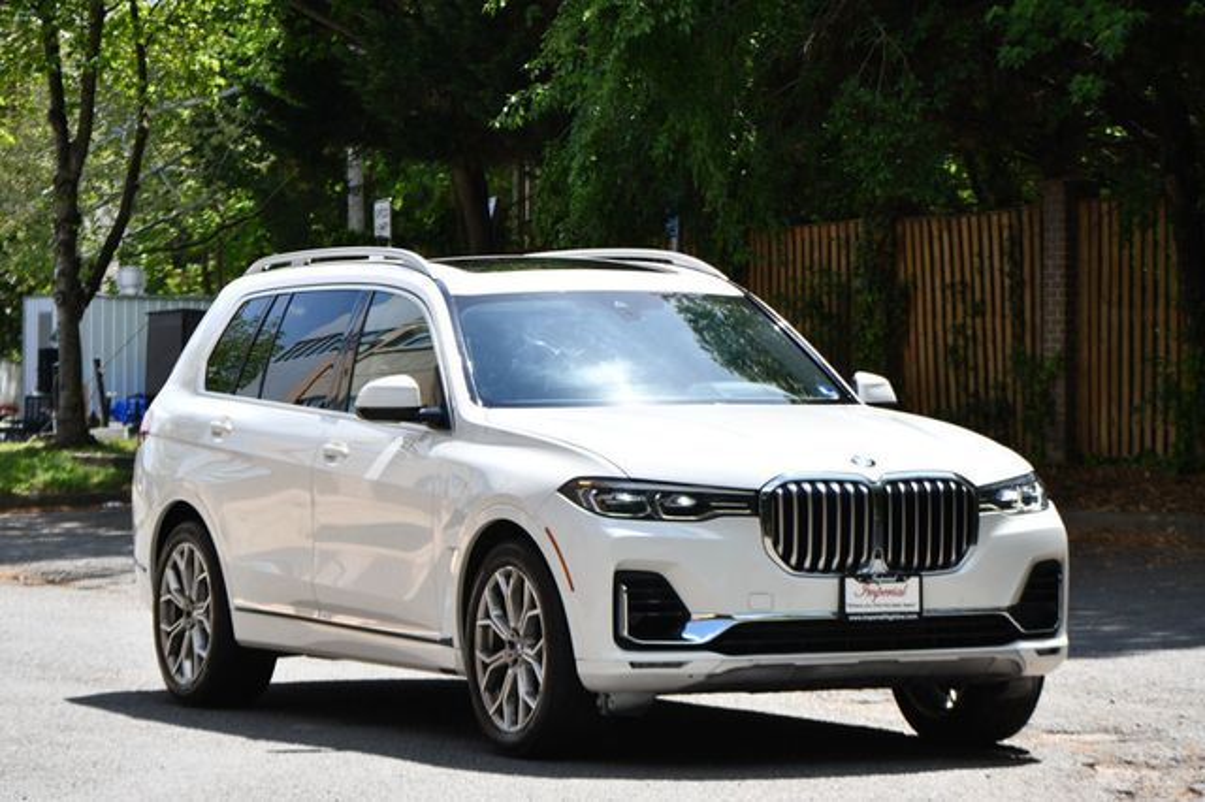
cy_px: 401
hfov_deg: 15.9
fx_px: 4316
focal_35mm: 129
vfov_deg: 10.6
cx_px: 602
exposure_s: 1/400
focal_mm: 86
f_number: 9
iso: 100
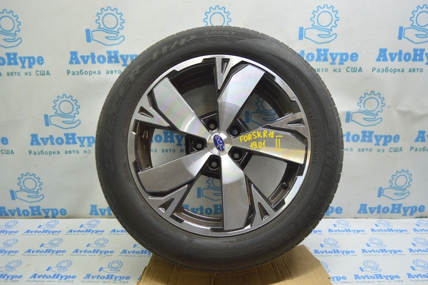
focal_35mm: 30
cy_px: 142
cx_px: 214
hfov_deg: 62.0
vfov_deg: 43.5
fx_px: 356
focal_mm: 20
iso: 400
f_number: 3.5
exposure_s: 1/40
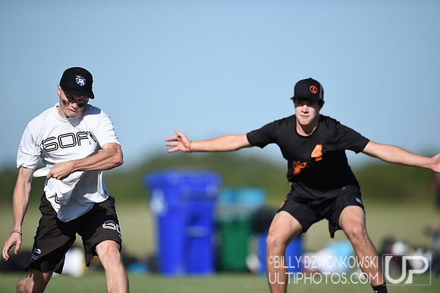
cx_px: 220
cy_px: 146
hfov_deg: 5.2
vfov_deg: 3.4
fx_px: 4886
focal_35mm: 400
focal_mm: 400
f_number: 2.8
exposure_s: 1/5000
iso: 200
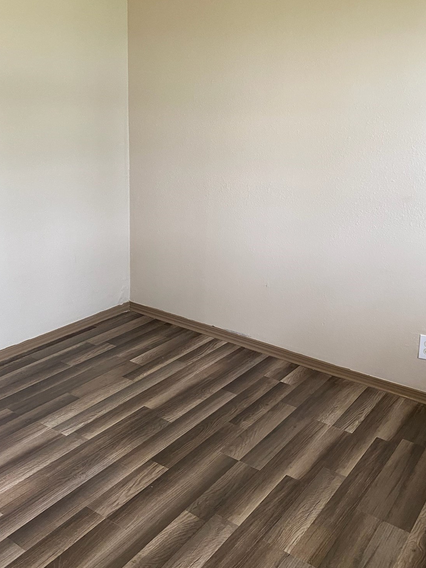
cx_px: 193
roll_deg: -2.2
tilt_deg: -14.9
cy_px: 250
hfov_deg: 41.8
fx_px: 558
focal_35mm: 34
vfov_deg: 53.8
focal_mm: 4.25
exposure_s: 1/60
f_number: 1.8
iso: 200
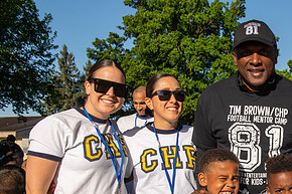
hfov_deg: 30.6
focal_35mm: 62
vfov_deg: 21.4
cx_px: 275
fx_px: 503
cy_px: 172
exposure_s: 1/400
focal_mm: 31
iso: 100
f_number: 8
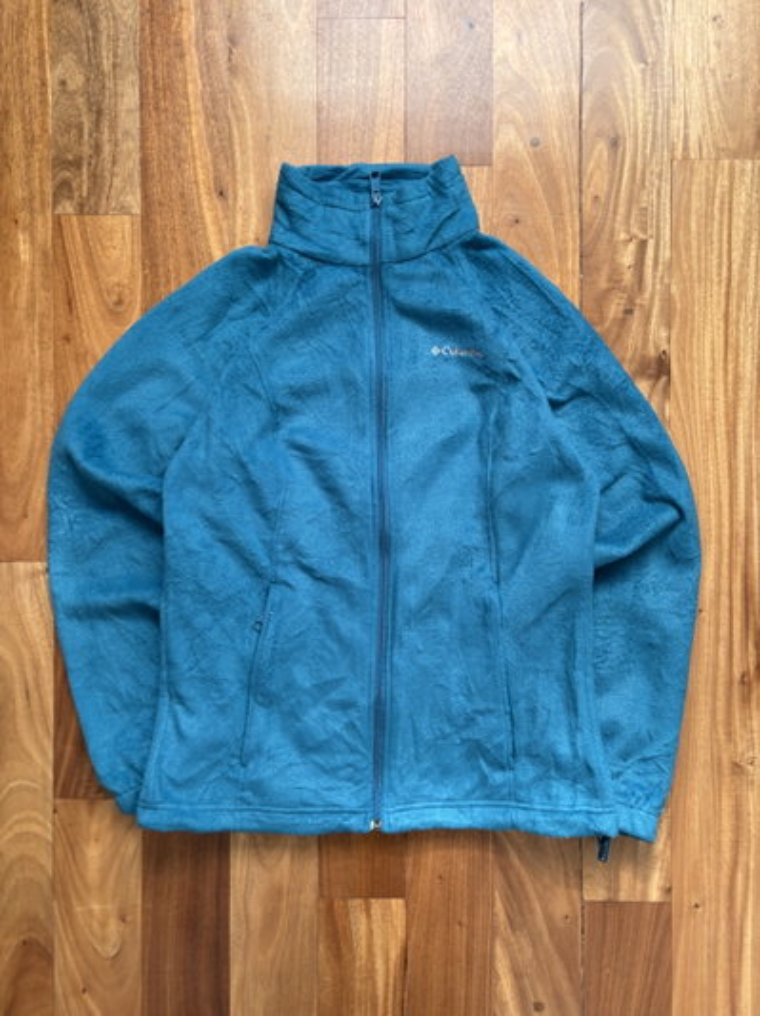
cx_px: 380
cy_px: 508
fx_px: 762
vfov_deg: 67.3
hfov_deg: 53.0
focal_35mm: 26
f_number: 1.6
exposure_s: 1/121
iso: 64
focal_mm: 5.96
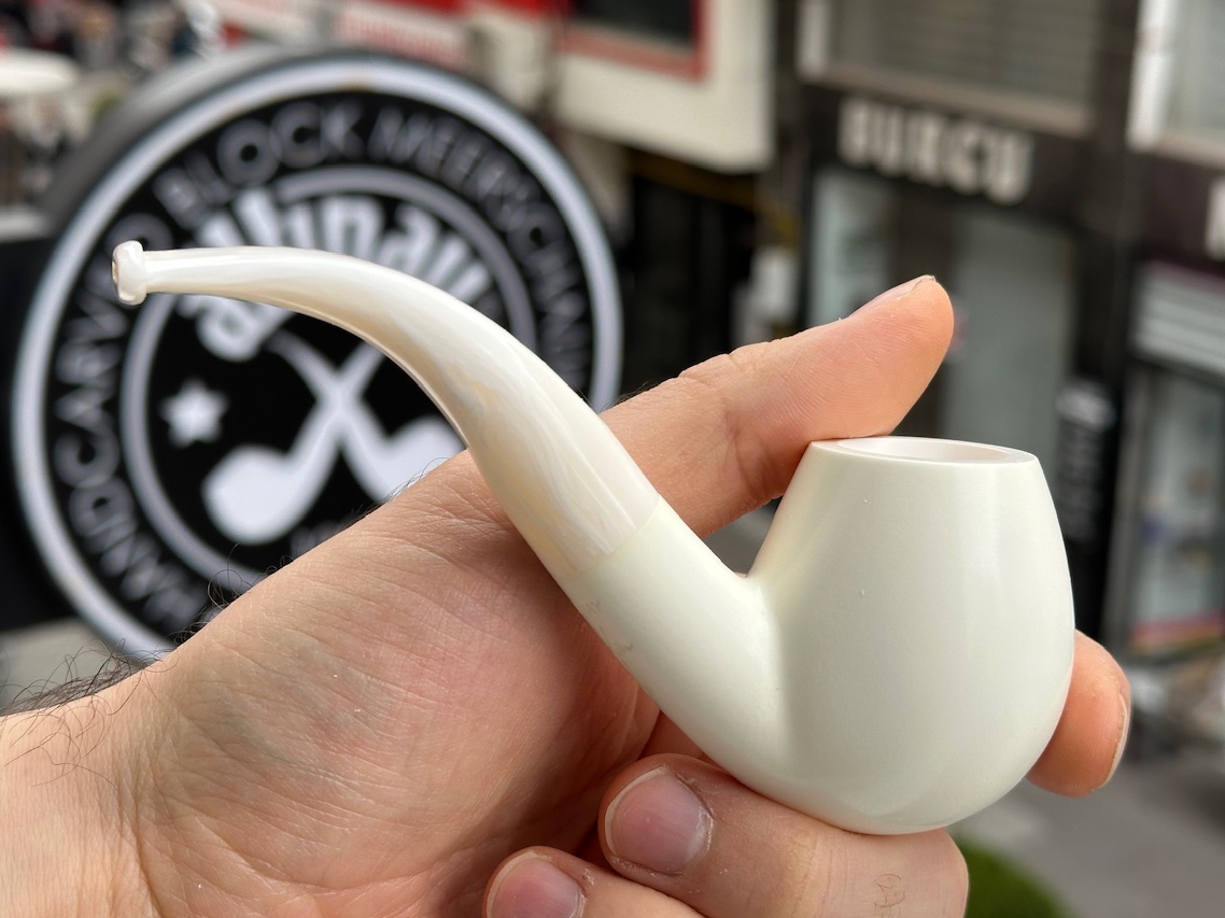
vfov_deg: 27.0
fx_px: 1911
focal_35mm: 54
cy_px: 425
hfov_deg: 35.5
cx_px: 544
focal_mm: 6.86
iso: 64
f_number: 1.78
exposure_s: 1/623
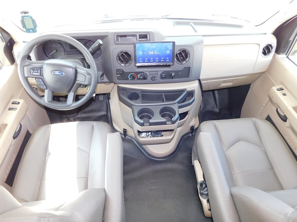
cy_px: 111
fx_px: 197
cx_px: 148
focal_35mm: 23
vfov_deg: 58.9
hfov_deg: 73.9
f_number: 3
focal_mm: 4
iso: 200
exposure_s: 1/30
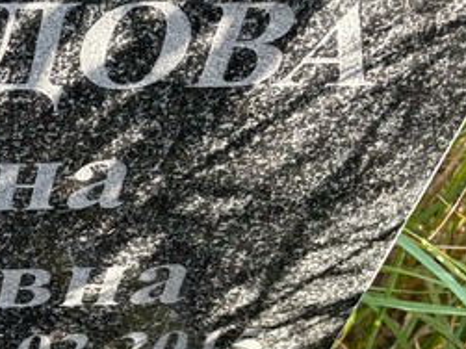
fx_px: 1117
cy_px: 286
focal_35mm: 83
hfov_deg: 21.3
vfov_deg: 17.6
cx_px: -143
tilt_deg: -51.0
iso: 80
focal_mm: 5.96
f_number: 1.6
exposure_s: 1/121
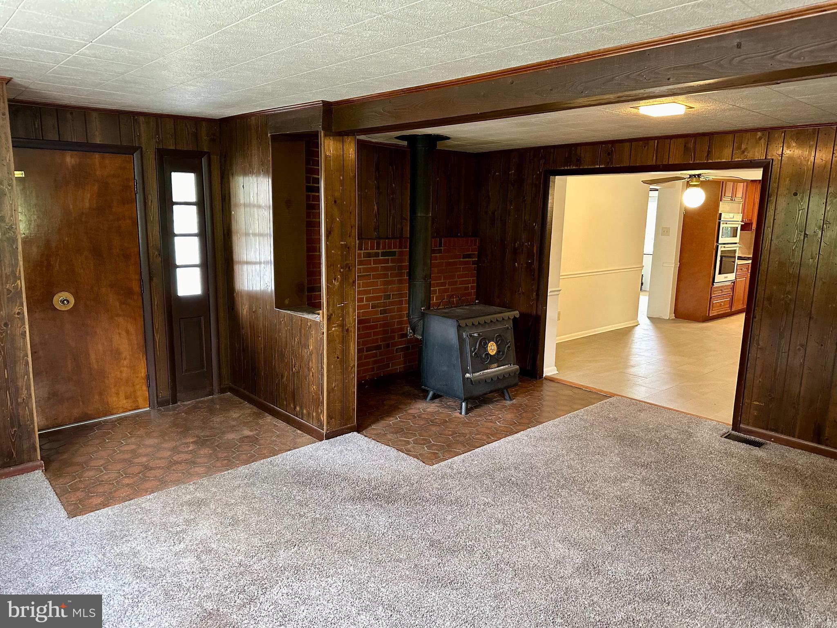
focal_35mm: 24
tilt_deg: -10.4
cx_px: 418
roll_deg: -1.4
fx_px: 580
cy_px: 314
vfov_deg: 56.8
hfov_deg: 71.6
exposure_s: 1/60
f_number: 1.78
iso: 400
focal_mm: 6.86
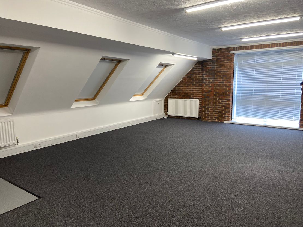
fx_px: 228
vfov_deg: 53.1
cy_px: 114
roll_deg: +0.3
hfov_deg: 67.3
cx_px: 152
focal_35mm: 26
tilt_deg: -7.8
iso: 80
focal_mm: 4.25
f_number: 1.8
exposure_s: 1/100
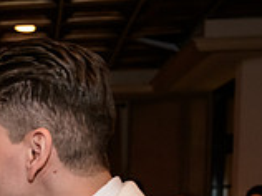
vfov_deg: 14.2
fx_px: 748
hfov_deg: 18.1
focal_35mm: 99
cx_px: -108
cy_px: 267
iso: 1600
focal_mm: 28
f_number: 3.2
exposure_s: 1/125
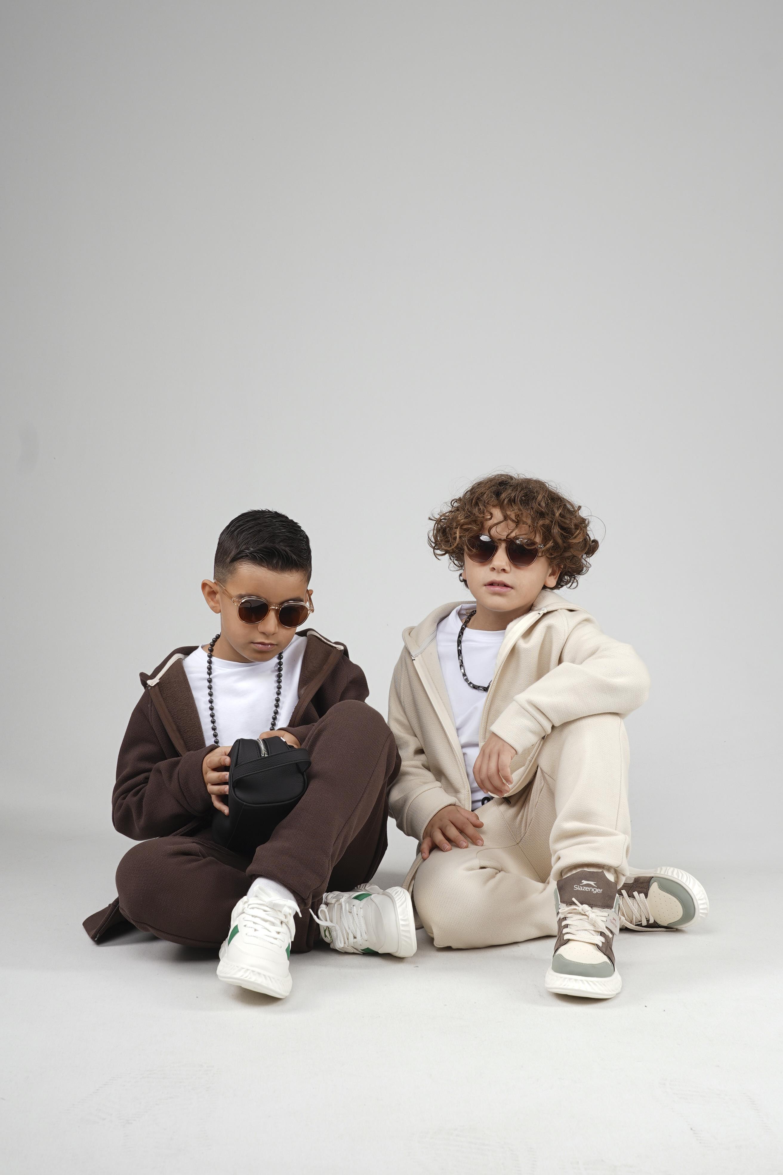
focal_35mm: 55
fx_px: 1794
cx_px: 392
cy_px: 588
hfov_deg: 24.6
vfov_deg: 36.2
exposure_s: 1/160
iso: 80
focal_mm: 37
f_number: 8
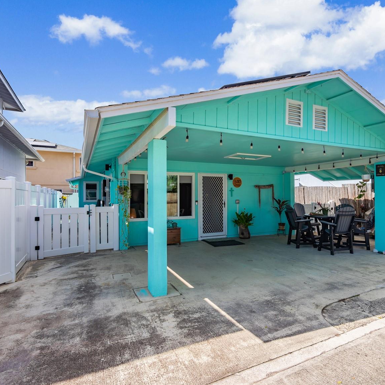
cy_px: 194
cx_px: 232
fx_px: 277
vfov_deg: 69.6
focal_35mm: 22
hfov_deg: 68.9
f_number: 4
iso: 200
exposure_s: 1/6400
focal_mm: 9
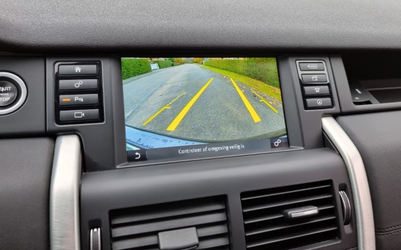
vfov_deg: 47.5
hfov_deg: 70.4
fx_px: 284
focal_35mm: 26
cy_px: 109
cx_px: 197
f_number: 1.8
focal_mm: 6.7
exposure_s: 1/57
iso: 50
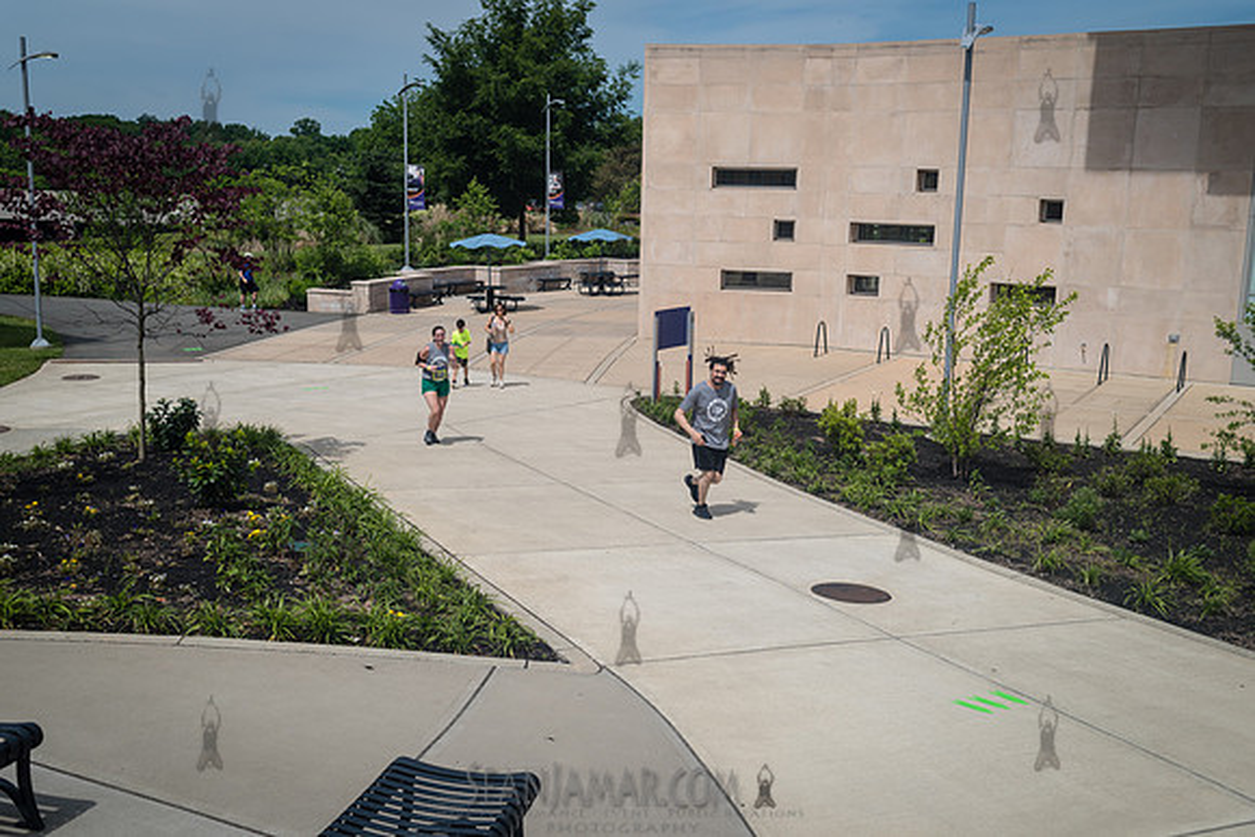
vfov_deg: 37.9
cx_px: 628
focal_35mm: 35
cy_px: 418
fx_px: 1220
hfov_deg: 54.4
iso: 200
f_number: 4
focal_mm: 35
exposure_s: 1/4000
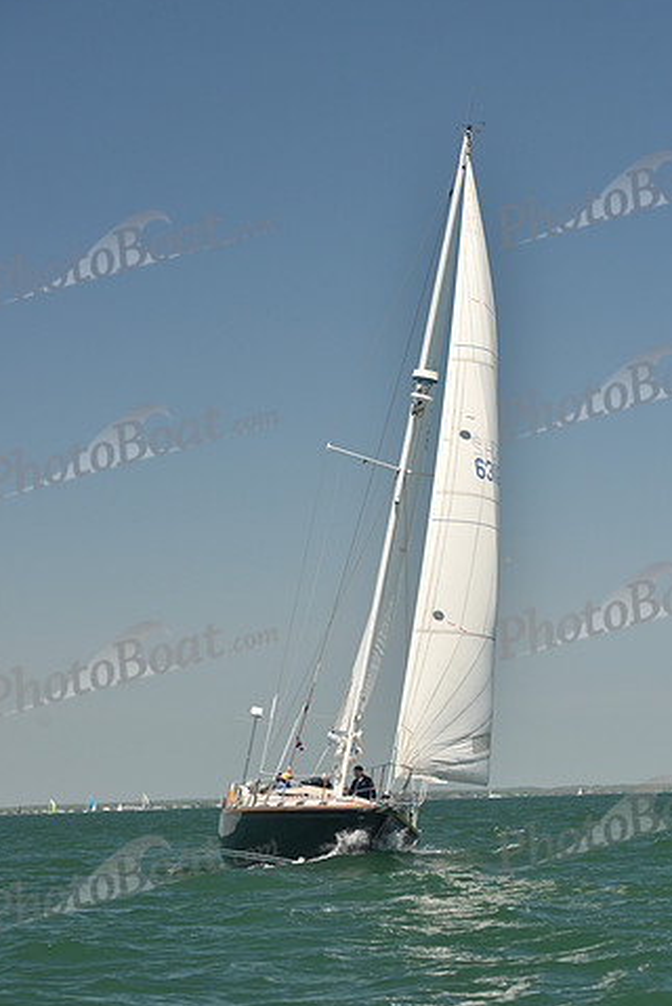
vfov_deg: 17.8
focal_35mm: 115
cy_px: 527
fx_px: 3215
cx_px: 387
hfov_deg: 11.9
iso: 250
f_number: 5
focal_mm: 95
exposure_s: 1/800
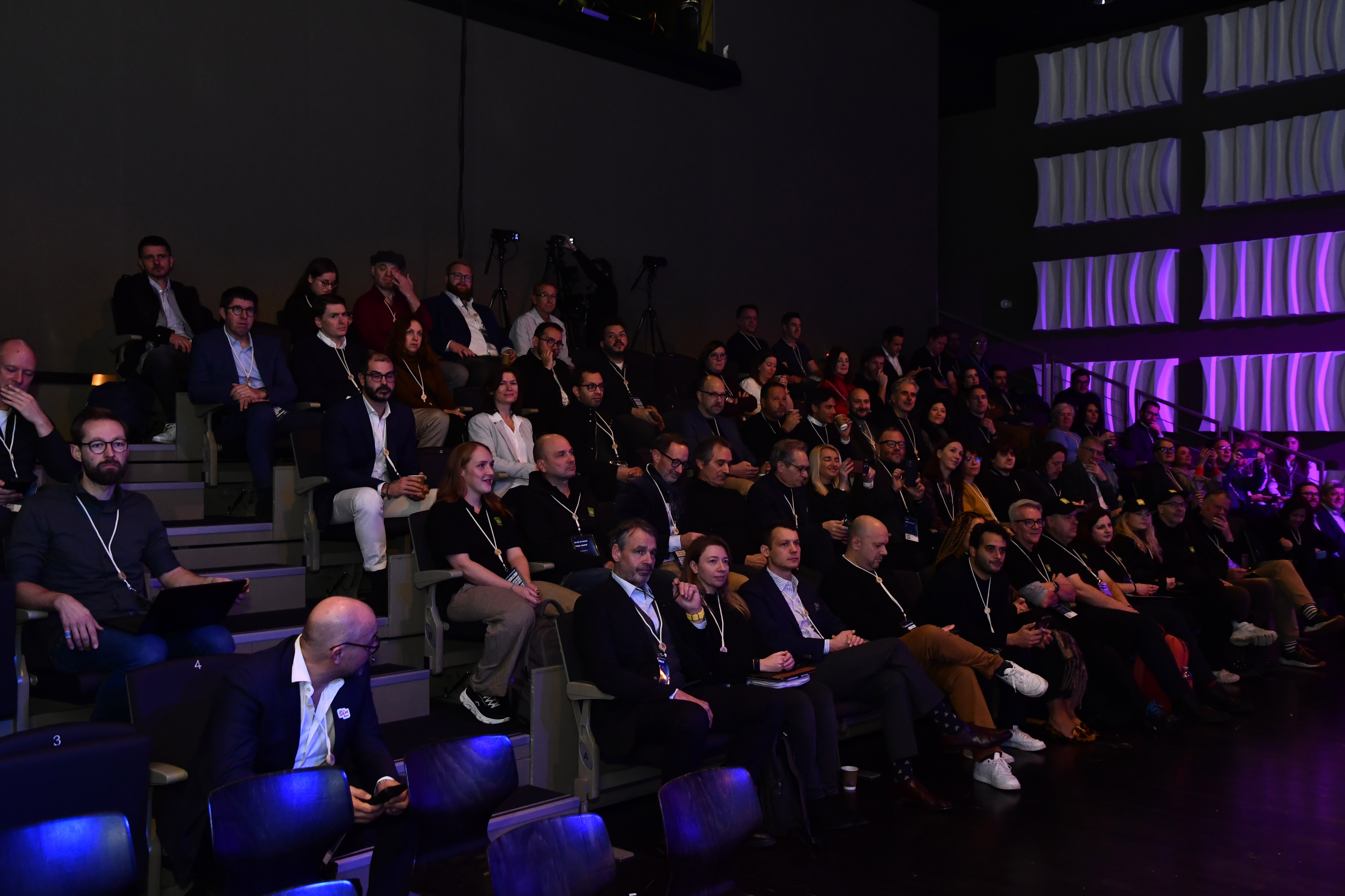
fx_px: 1345
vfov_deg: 36.9
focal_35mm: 36
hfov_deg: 53.1
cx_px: 672
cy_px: 448
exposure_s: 1/50
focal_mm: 24
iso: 1600
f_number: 5.6
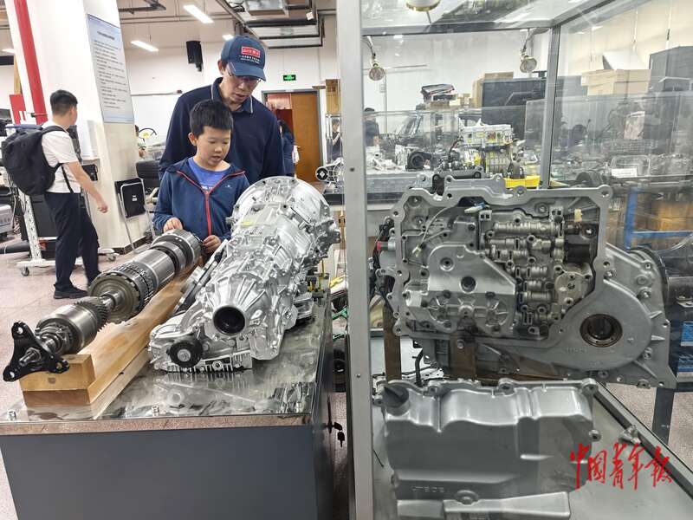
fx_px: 480
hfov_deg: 71.6
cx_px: 346
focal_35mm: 24
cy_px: 260
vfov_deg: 56.8
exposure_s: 1/100
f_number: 1.6
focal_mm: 8.5
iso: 125
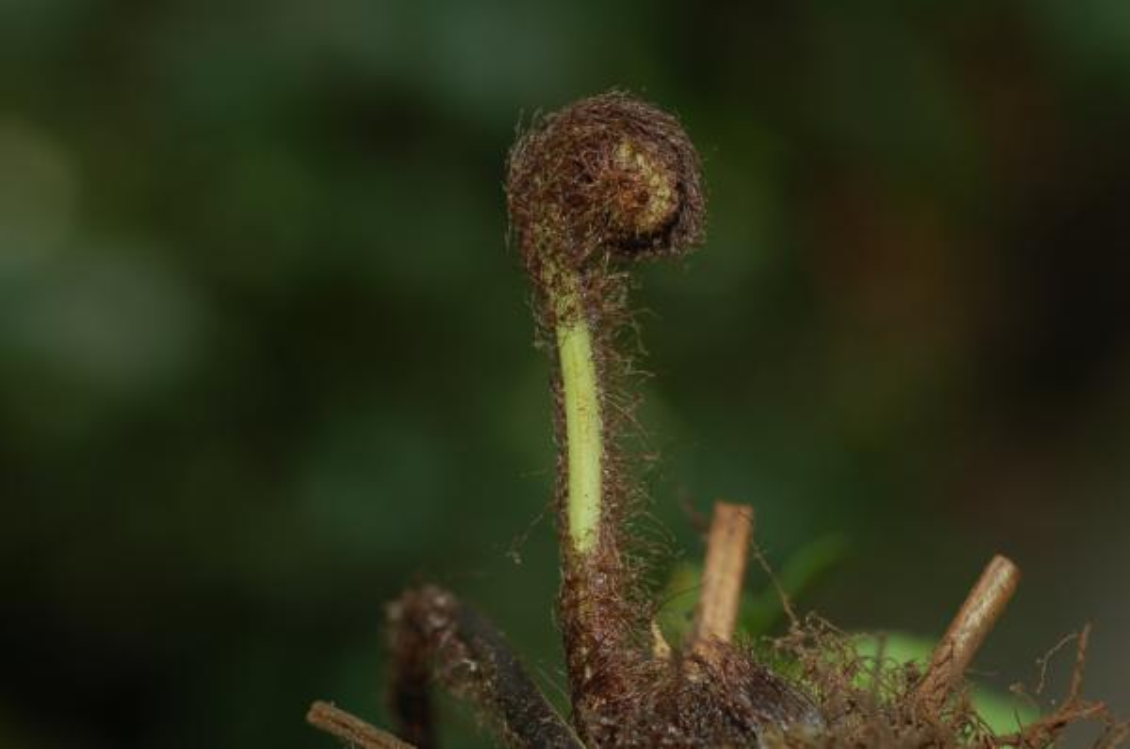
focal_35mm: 90
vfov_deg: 15.1
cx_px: 565
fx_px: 2820
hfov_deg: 22.7
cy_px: 374
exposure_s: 1/60
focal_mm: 60
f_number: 11
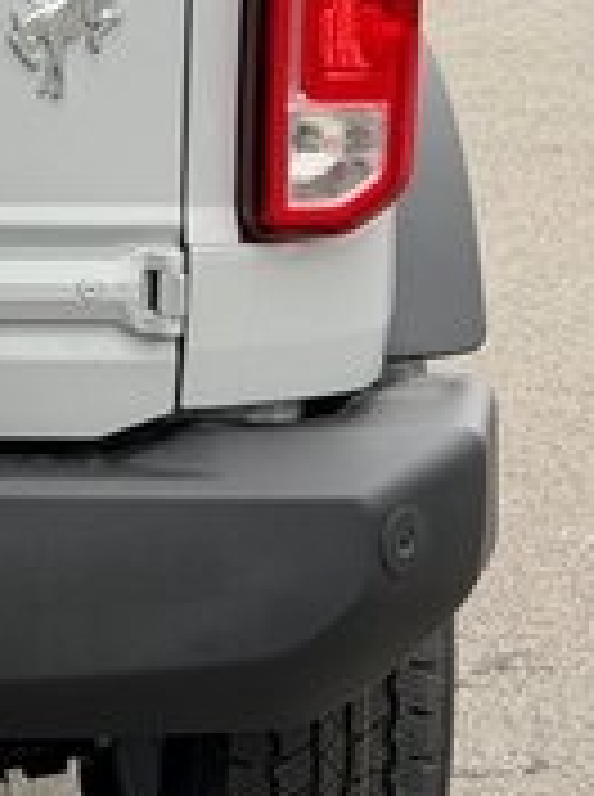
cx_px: -554
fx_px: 3996
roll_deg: -1.6
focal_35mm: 174
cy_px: -9
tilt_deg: -5.6
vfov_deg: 11.3
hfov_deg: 8.1
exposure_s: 1/885
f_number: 1.78
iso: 80
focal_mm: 6.76
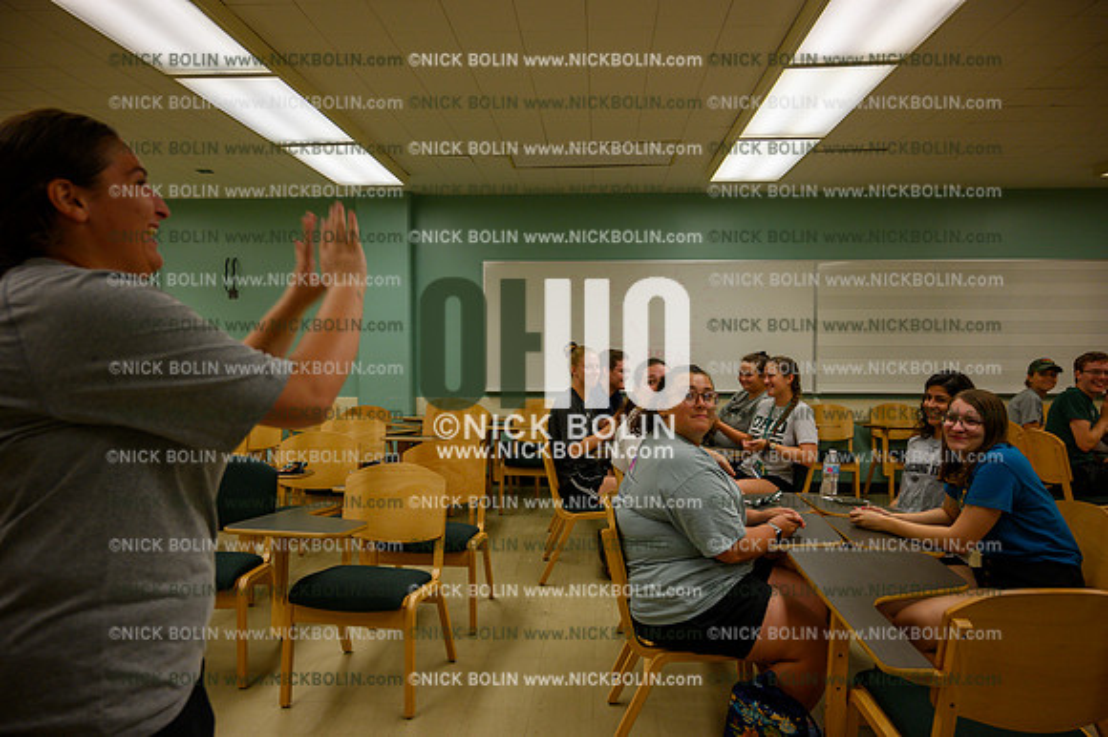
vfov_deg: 53.1
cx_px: 554
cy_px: 368
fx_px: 738
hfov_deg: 73.8
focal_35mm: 24
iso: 400
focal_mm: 24
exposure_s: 1/200
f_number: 4
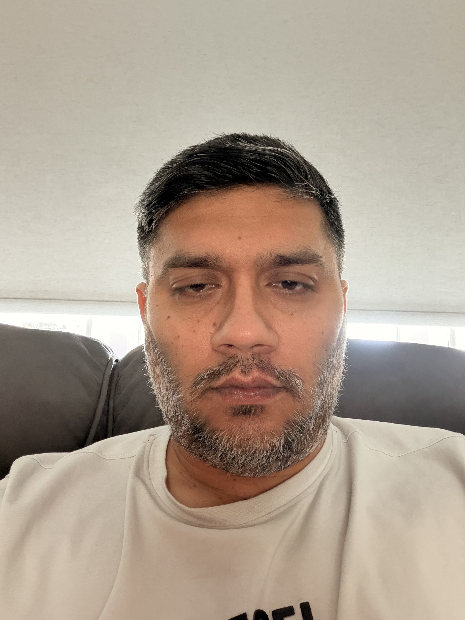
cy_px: 310
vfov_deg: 60.0
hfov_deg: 46.8
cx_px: 232
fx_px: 537
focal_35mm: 30
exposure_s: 1/29
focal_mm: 2.71
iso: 640
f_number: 1.9
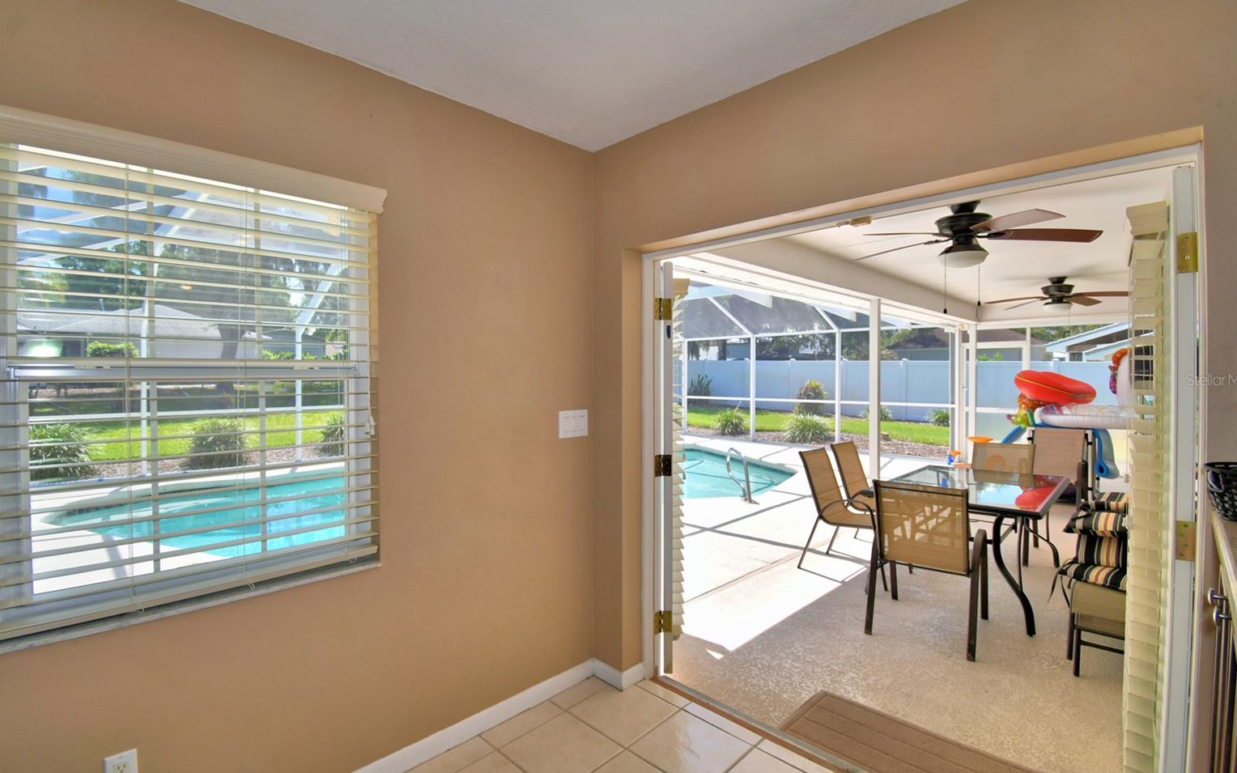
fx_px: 539
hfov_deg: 97.8
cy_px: 380
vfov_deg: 71.2
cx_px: 610
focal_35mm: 16
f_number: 5
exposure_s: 1/250
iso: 100
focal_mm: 10
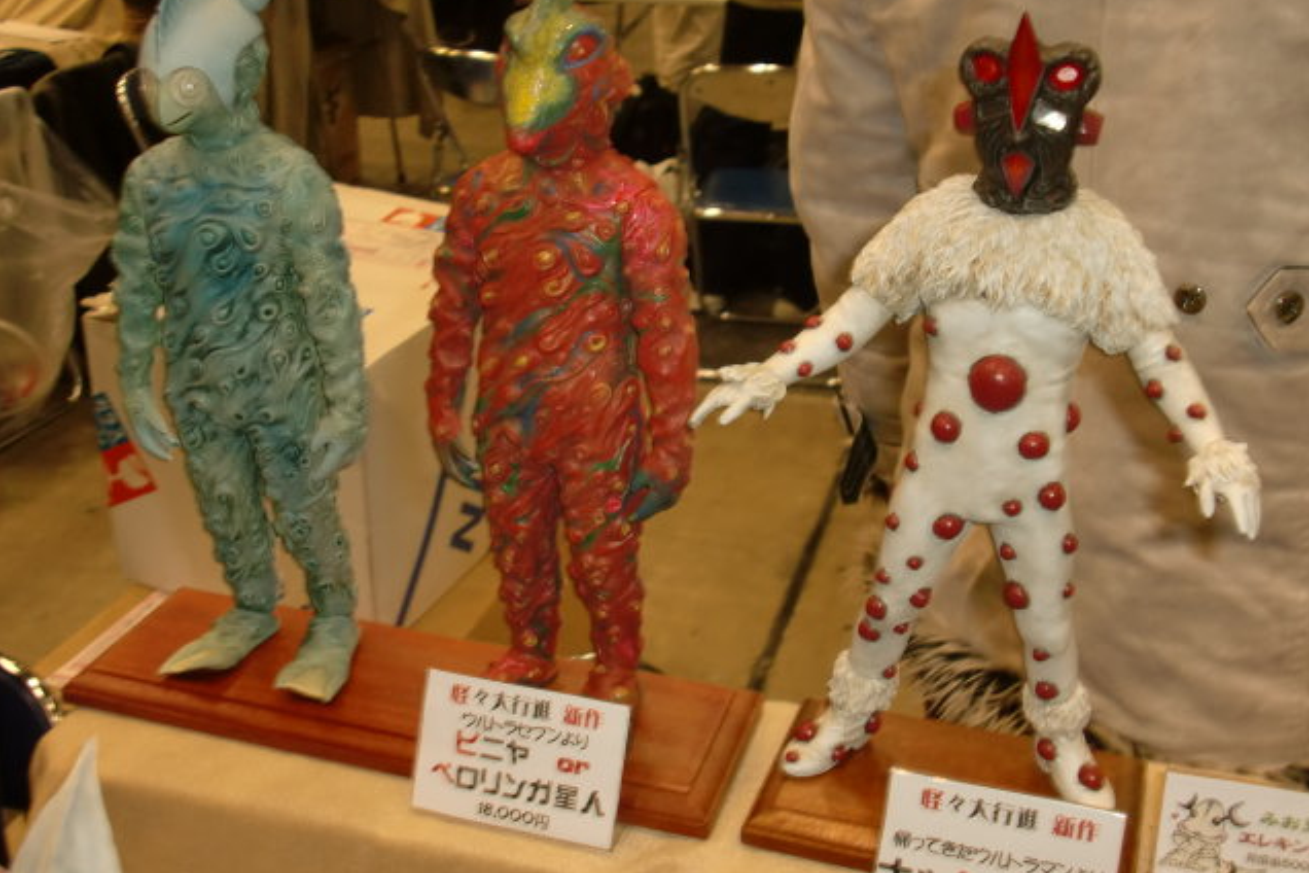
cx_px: 654
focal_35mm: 45
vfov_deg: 29.8
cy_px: 397
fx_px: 1636
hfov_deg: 43.6
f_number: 3.1
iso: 200
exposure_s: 1/50
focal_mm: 7.6
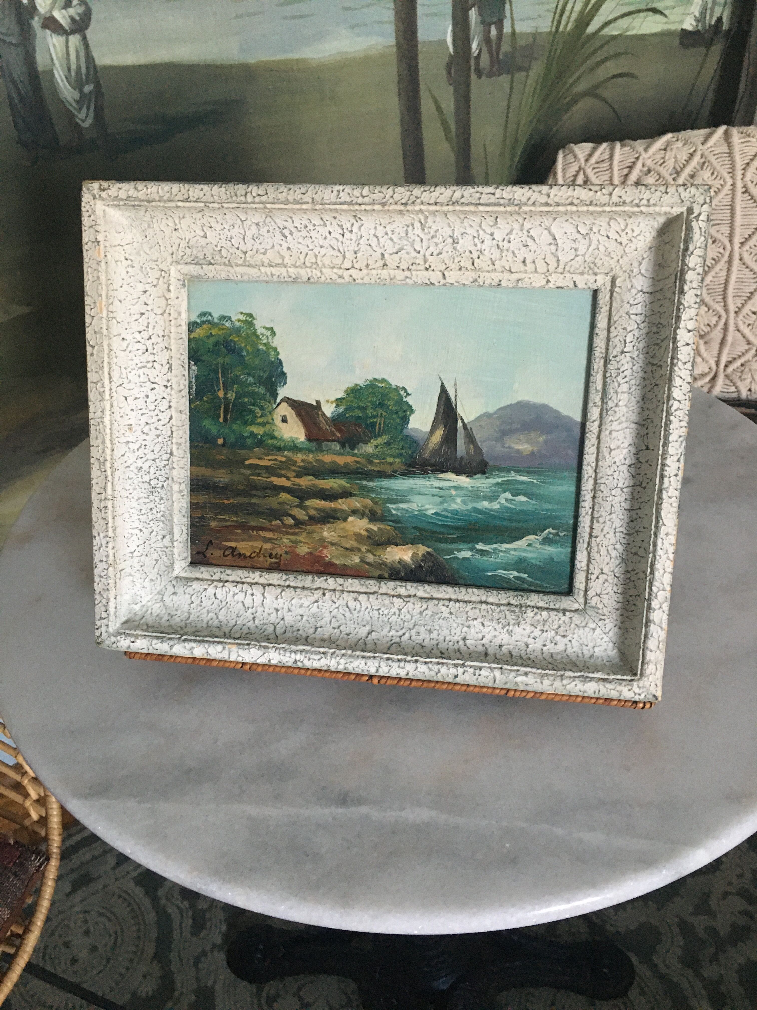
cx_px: 378
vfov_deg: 61.7
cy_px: 505
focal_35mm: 29
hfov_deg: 48.2
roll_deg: +2.4
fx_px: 846
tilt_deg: -38.0
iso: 200
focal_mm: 4.15
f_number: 2.2
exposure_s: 1/17
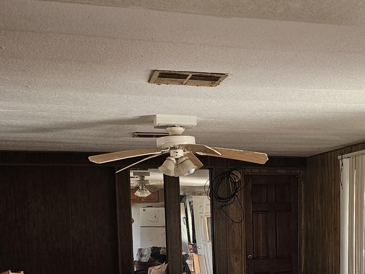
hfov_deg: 31.1
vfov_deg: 22.9
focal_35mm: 61
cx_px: 276
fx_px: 643
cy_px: 288
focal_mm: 6.3
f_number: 1.7
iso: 250
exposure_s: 1/180
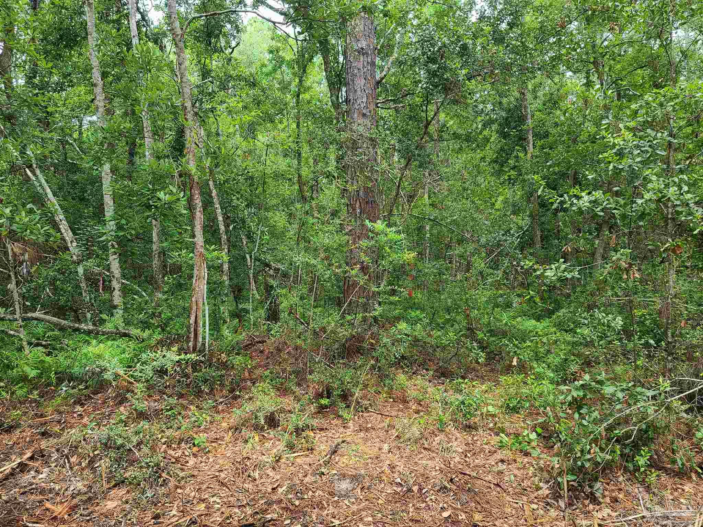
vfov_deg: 54.9
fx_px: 508
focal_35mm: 25
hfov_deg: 69.4
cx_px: 352
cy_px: 264
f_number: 1.8
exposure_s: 1/119
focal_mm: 7
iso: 25
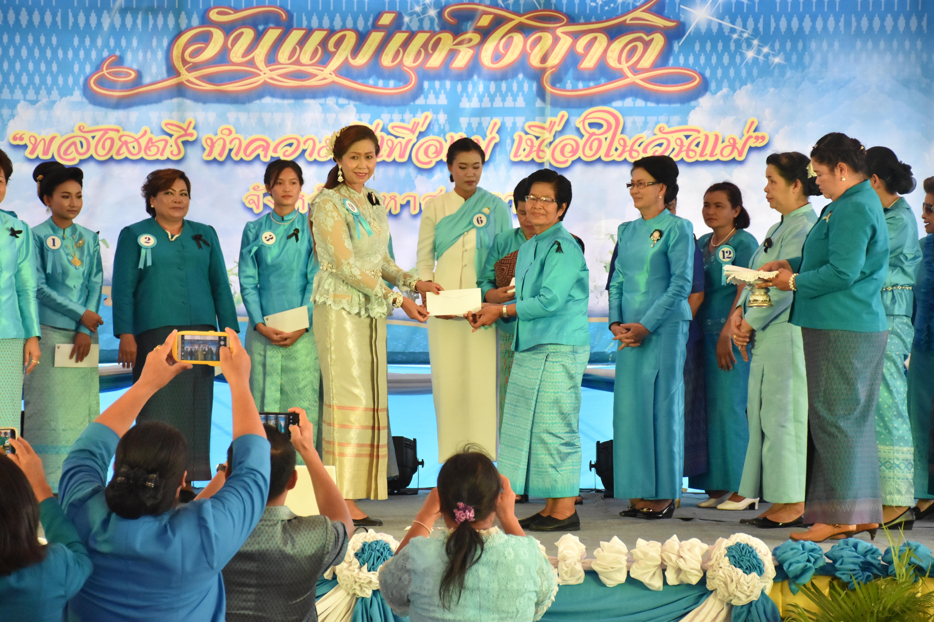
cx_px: 467
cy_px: 311
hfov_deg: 17.1
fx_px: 3113
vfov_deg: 11.4
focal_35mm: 120
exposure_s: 1/640
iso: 2000
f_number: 5.3
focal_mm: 80
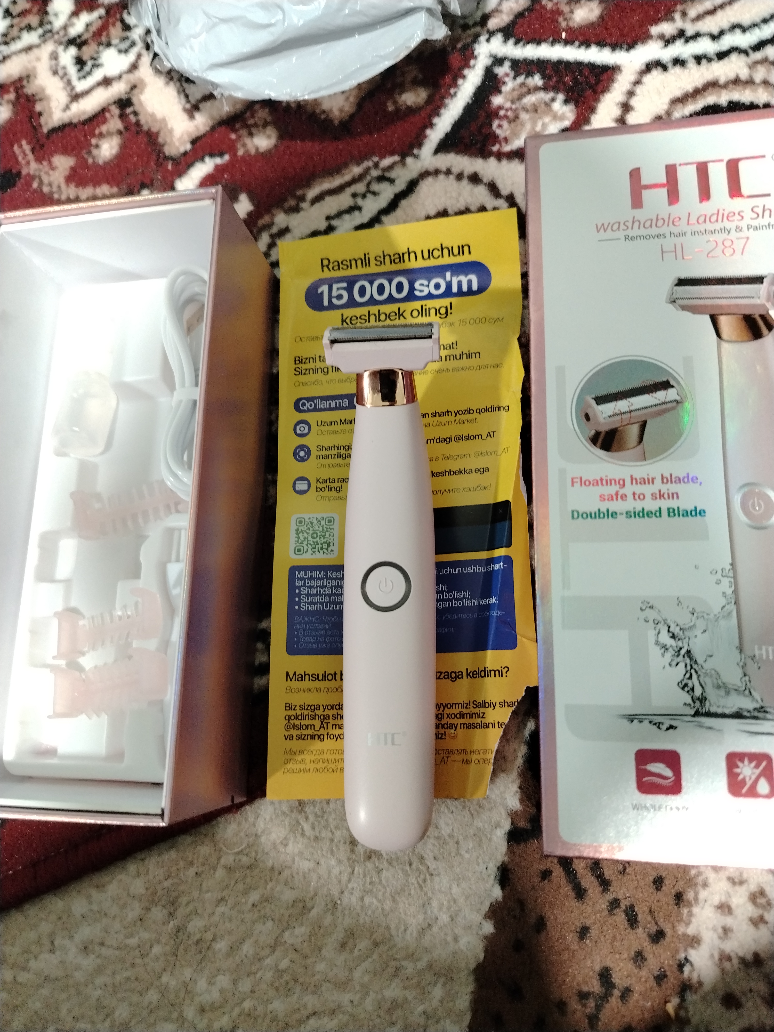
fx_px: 716
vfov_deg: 71.6
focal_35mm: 24
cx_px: 387
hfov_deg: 56.8
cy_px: 516
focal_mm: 5.25
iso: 800
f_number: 1.75
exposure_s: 1/14
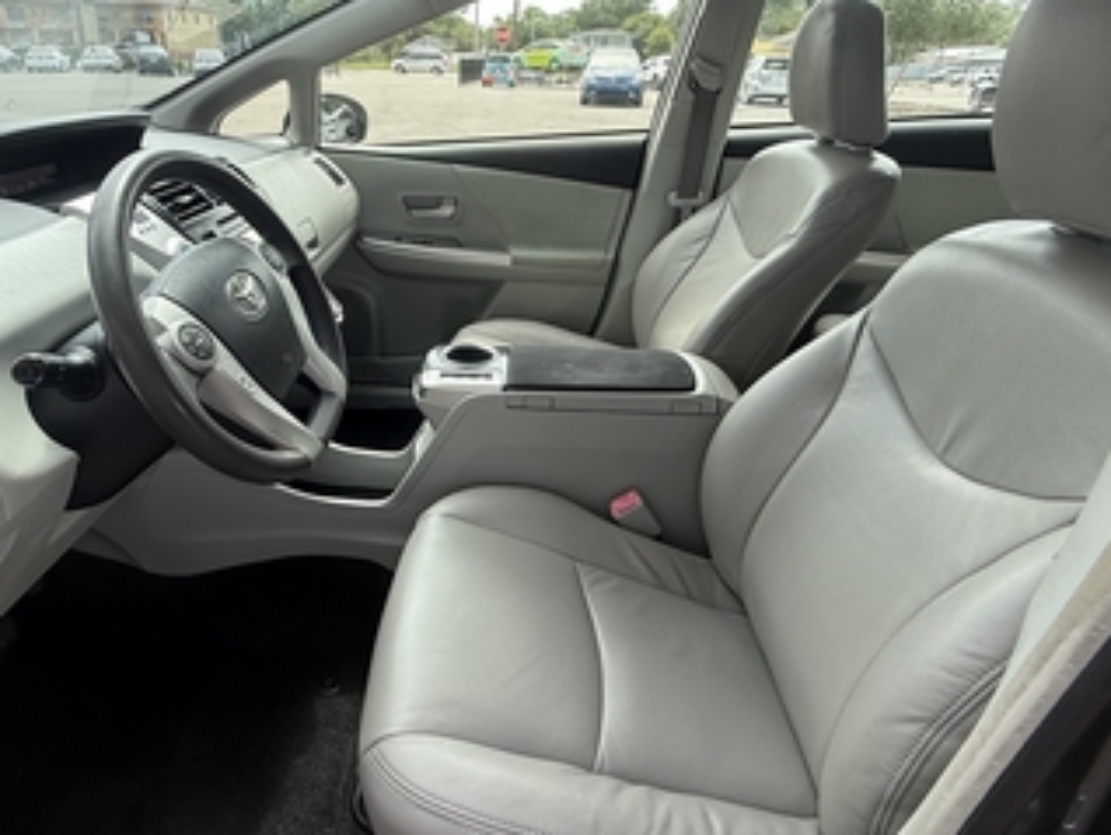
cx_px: 479
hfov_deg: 75.9
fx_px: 707
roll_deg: -2.3
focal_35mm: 22
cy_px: 341
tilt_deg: -22.4
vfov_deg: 60.7
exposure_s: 1/310
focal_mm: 2.22
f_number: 2.2
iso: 64
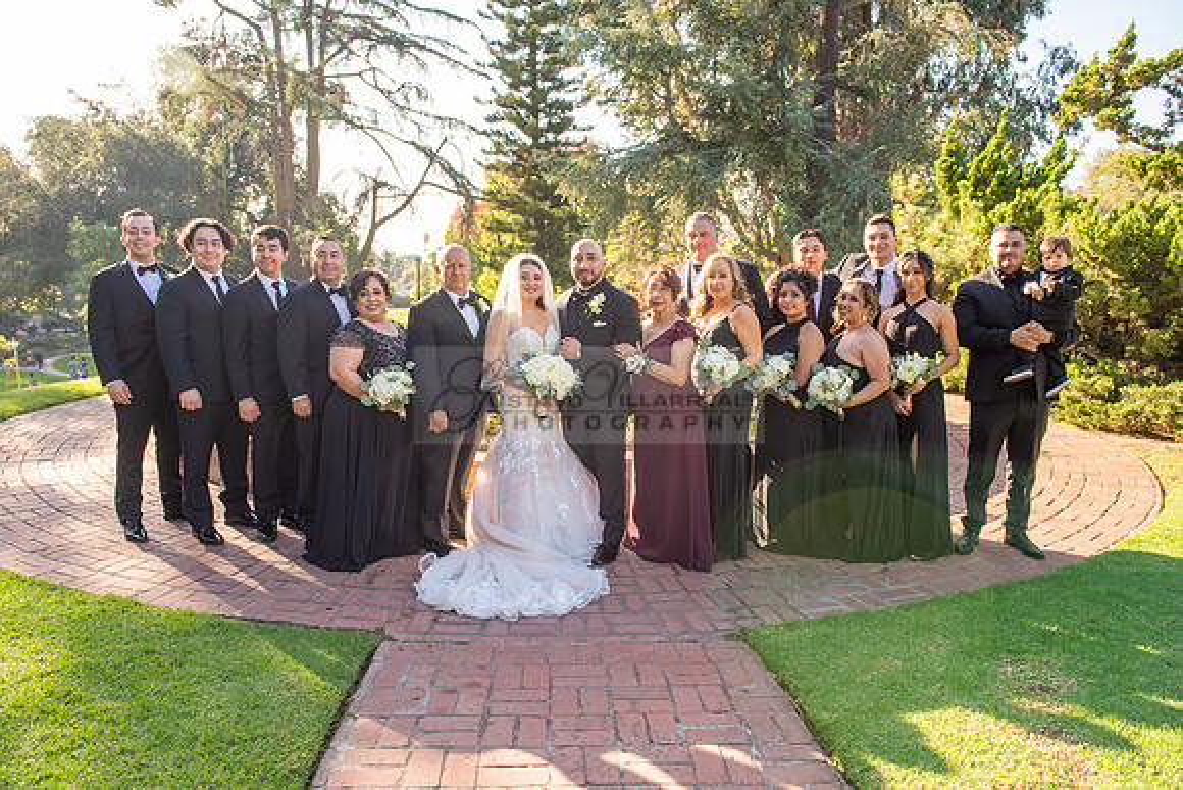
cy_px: 395
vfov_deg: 49.6
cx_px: 592
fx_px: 855
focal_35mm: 26
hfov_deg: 69.4
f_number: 5.6
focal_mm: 26
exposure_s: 1/250
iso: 200
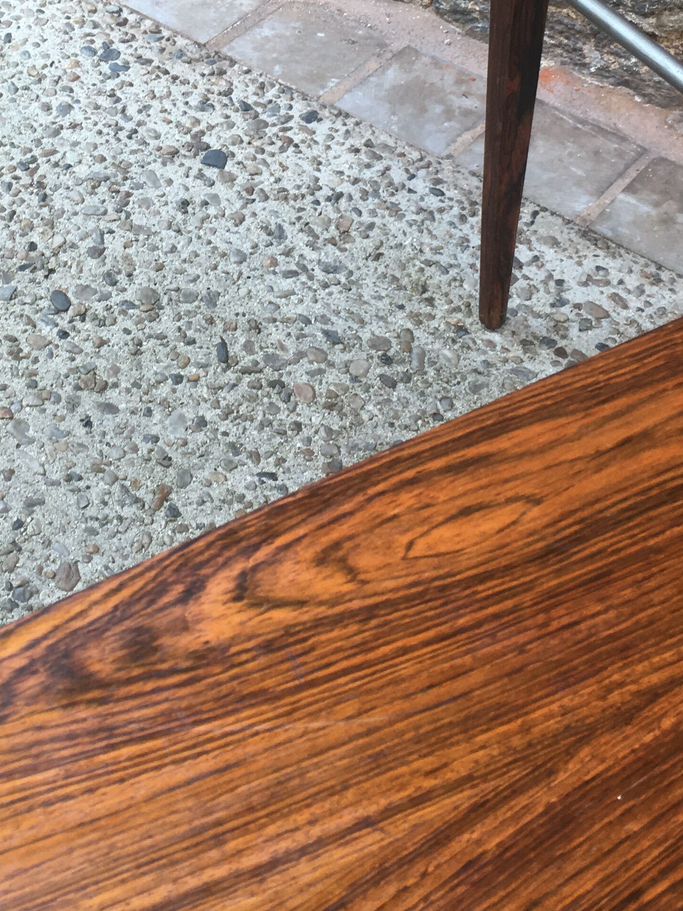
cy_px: 27
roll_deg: +0.9
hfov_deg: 23.8
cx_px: 161
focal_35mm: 61
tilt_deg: -31.8
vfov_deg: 29.8
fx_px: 1605
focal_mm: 4.15
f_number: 2.2
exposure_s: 1/100
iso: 32
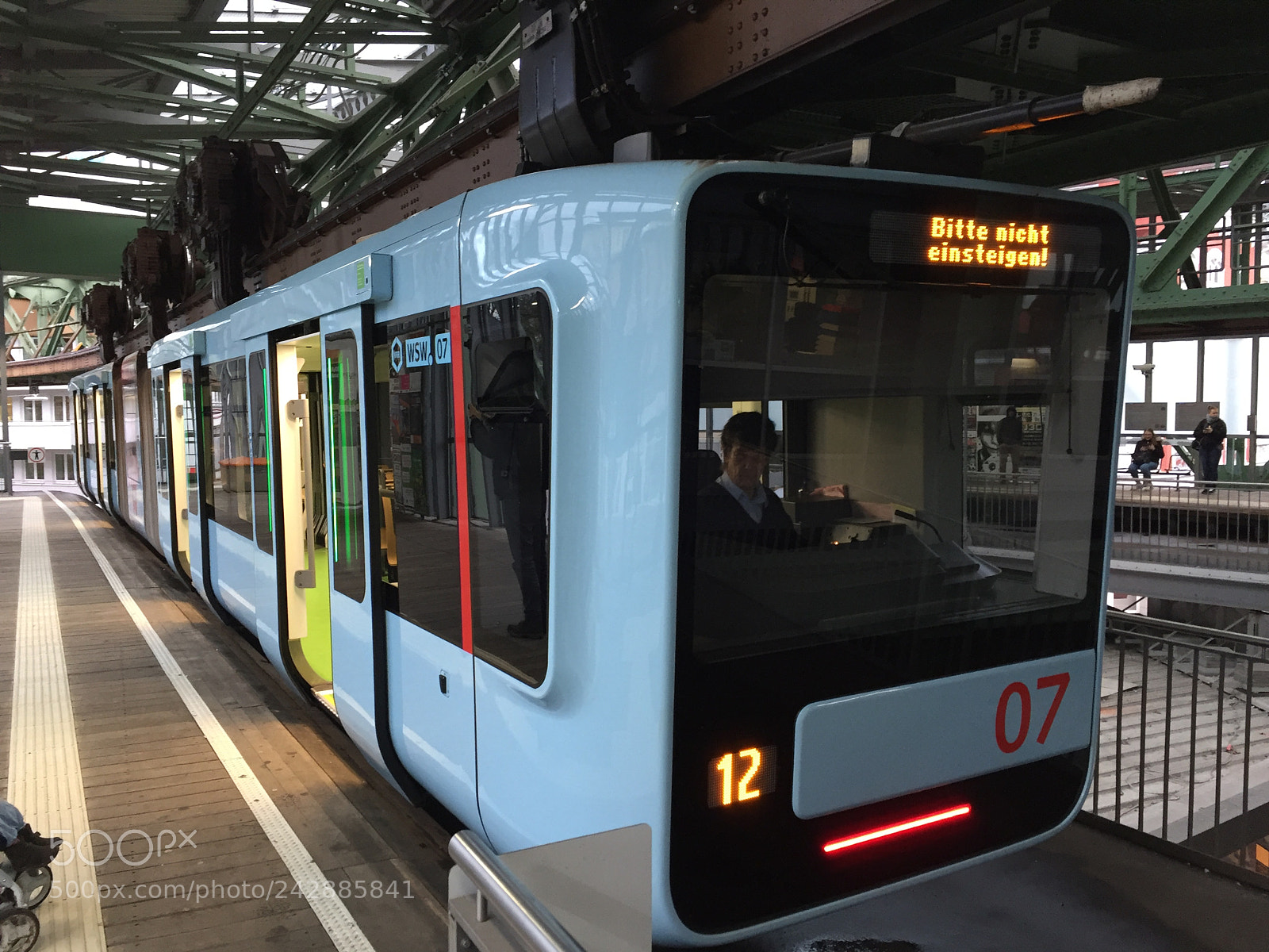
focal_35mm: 29
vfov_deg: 48.2
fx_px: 1063
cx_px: 634
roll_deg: +0.0
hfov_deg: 61.7
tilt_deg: -2.6
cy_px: 476
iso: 125
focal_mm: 4.15
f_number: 2.2
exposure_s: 1/33
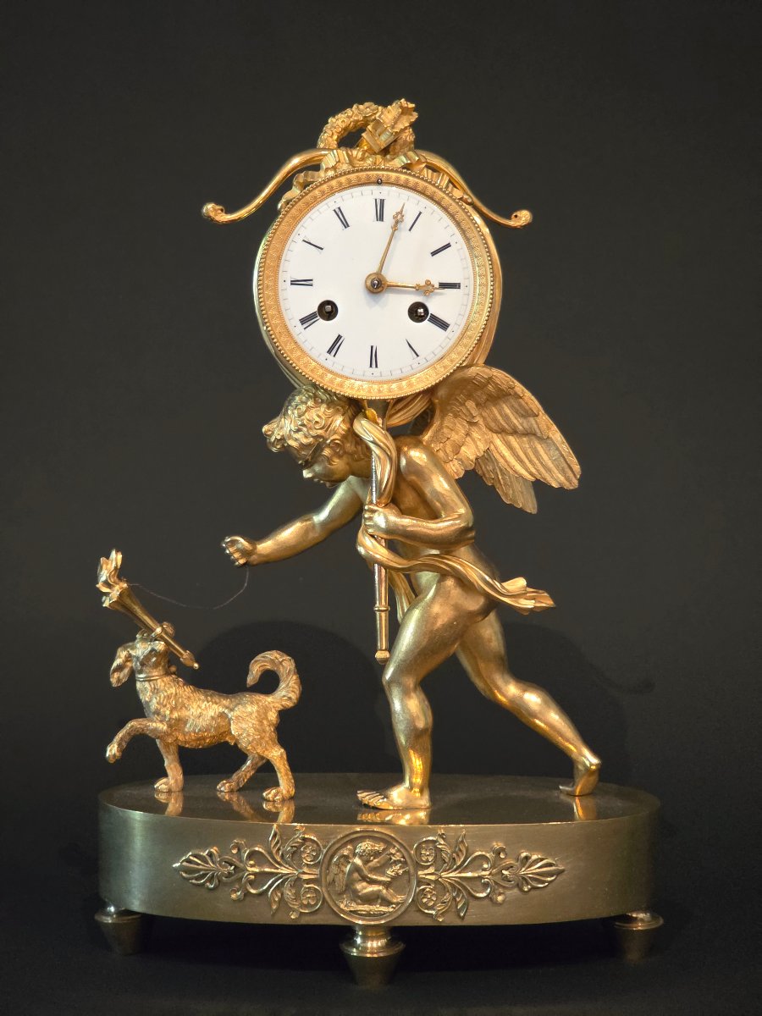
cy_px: 508
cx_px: 381
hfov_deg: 21.3
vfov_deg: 28.2
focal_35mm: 69
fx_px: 2025
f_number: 2.4
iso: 1250
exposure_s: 1/33.4
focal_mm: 7.9
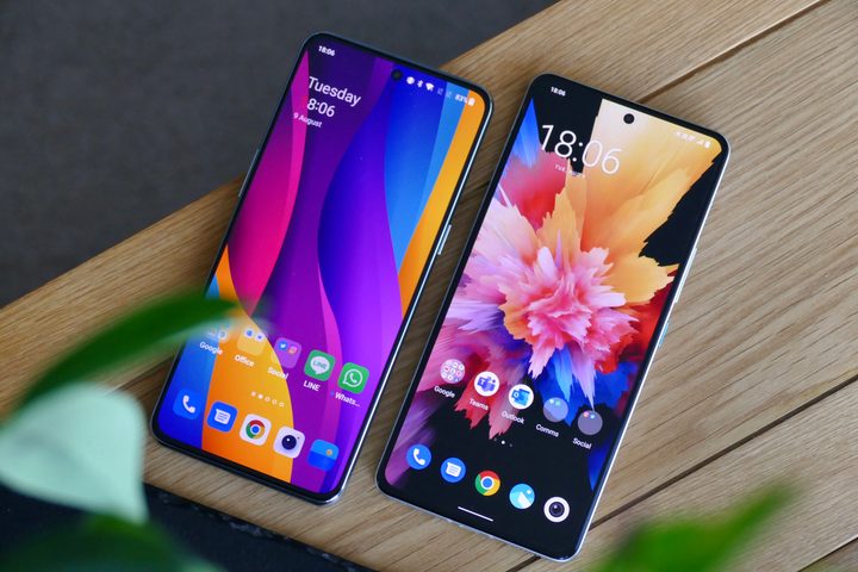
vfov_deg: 11.9
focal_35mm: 115
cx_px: 429
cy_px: 286
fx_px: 2741
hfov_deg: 17.8
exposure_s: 1/80
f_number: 4
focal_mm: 41.85
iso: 640
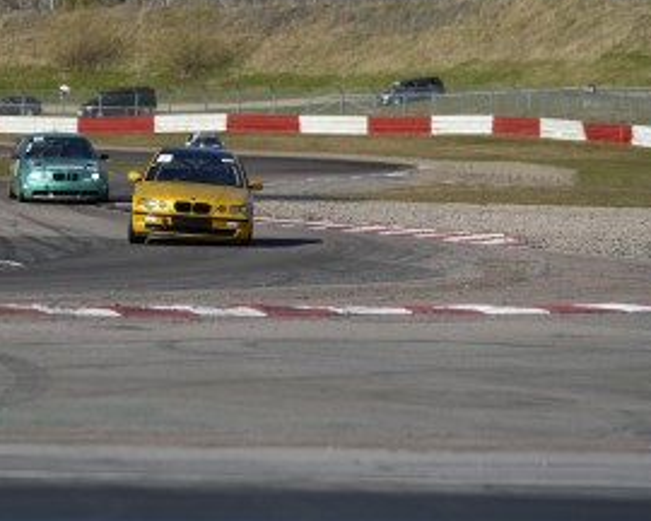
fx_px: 4913
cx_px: 210
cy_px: 172
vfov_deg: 6.1
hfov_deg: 7.6
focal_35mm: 255
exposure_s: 1/1000
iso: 125
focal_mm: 147
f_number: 3.5
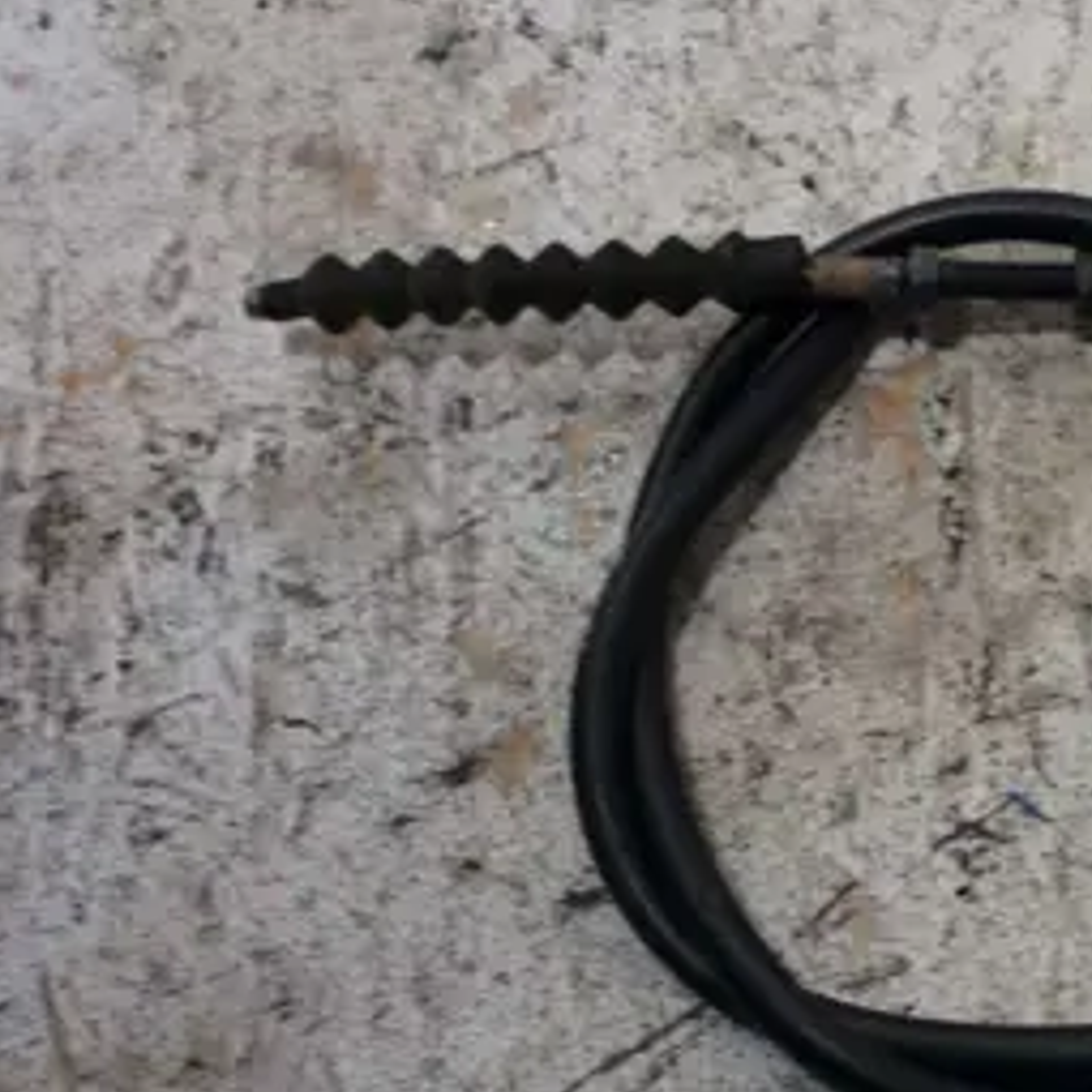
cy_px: 698
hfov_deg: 30.2
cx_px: 904
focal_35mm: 55
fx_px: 1963
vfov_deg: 30.9
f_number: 2.8
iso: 80
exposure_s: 1/30
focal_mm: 5.5
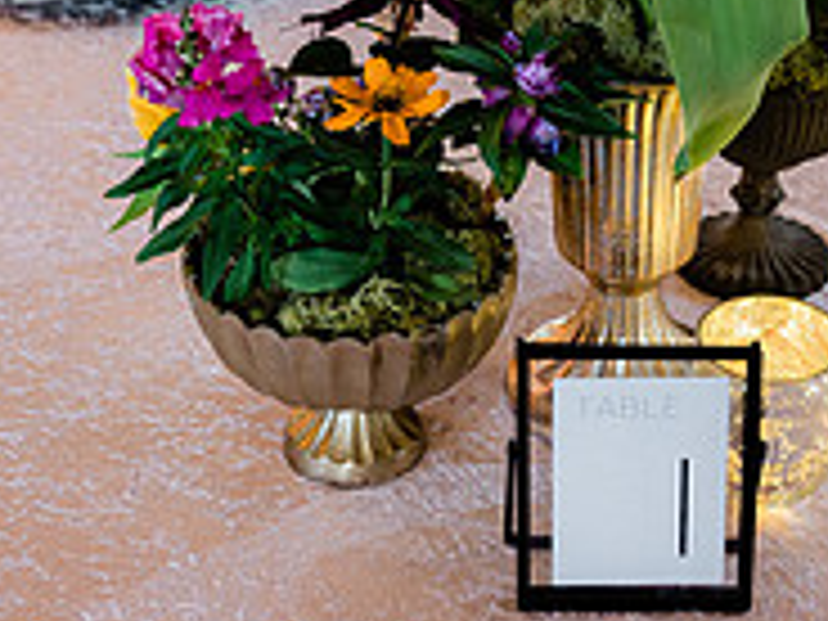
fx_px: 2320
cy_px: -32
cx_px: 504
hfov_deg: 20.2
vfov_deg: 14.9
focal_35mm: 97
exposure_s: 1/200
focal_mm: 32
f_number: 3.5
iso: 1000
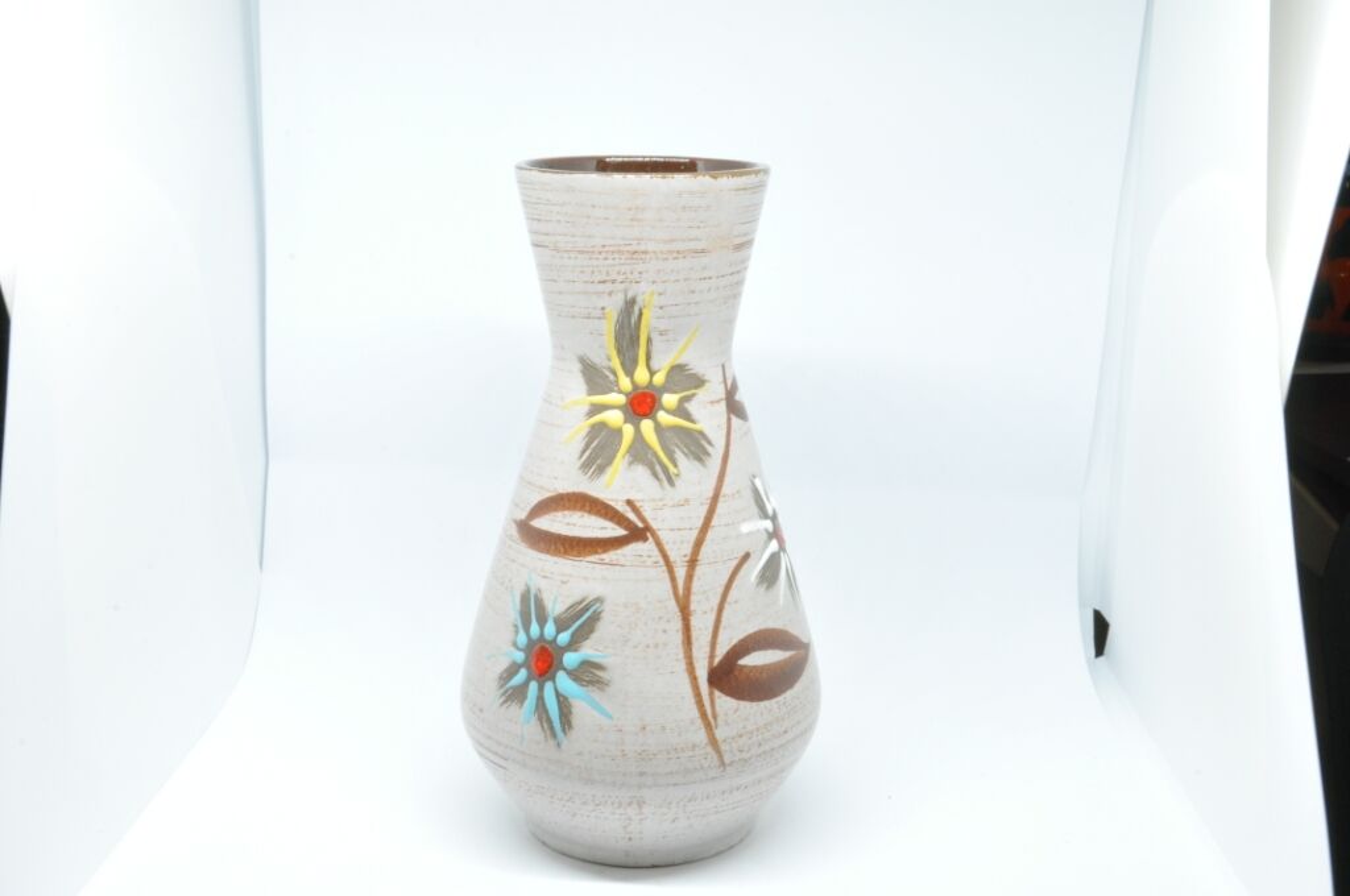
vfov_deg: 29.8
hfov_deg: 43.7
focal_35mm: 45
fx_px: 1685
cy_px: 448
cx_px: 675
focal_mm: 30
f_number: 29
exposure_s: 1/3
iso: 800
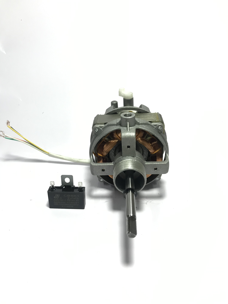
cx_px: 114
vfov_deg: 63.4
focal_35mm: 28
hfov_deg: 49.7
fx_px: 246
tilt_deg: -27.9
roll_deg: +0.8
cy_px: 152
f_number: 1.8
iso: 32
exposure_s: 1/20
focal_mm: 3.99
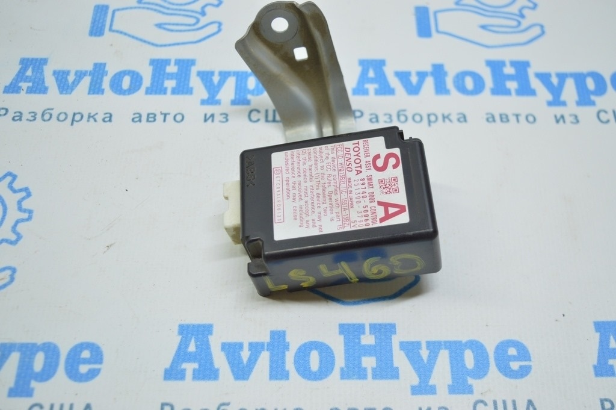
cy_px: 205
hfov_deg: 45.0
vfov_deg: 30.8
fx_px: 744
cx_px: 308
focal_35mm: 44
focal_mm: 29
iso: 400
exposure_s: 1/60
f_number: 4.2
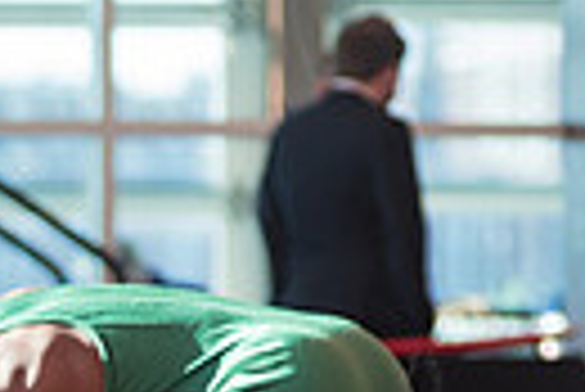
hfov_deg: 3.0
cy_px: 638
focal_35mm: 691
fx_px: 11241
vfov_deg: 2.0
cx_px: -162
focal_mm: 155
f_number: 4
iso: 400
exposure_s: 1/400
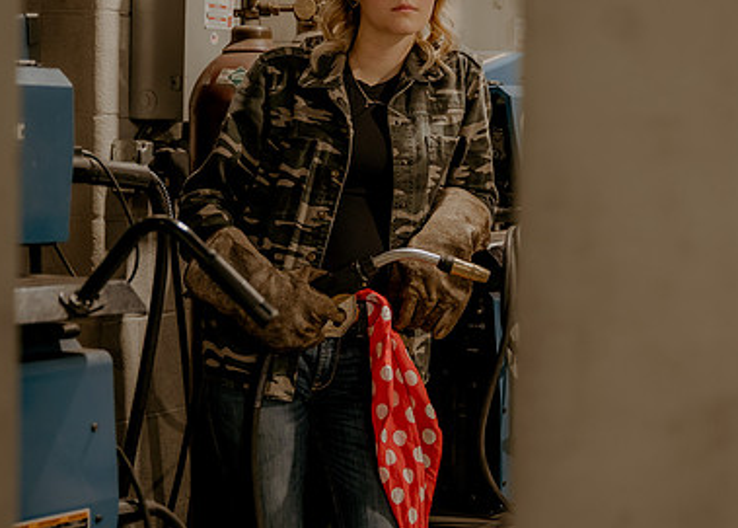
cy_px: 199
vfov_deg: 15.1
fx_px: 1992
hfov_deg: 20.9
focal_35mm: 95
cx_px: 525
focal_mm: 54
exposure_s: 1/125
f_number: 2.8
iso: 800
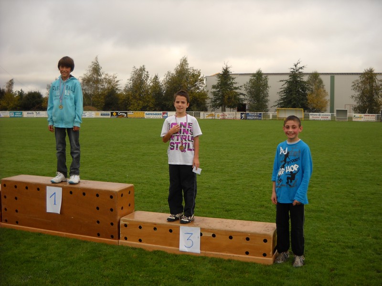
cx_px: 191
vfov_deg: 35.1
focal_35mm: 41
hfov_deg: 45.8
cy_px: 143
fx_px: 452
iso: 64
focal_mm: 6.72
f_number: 5.5
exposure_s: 1/161
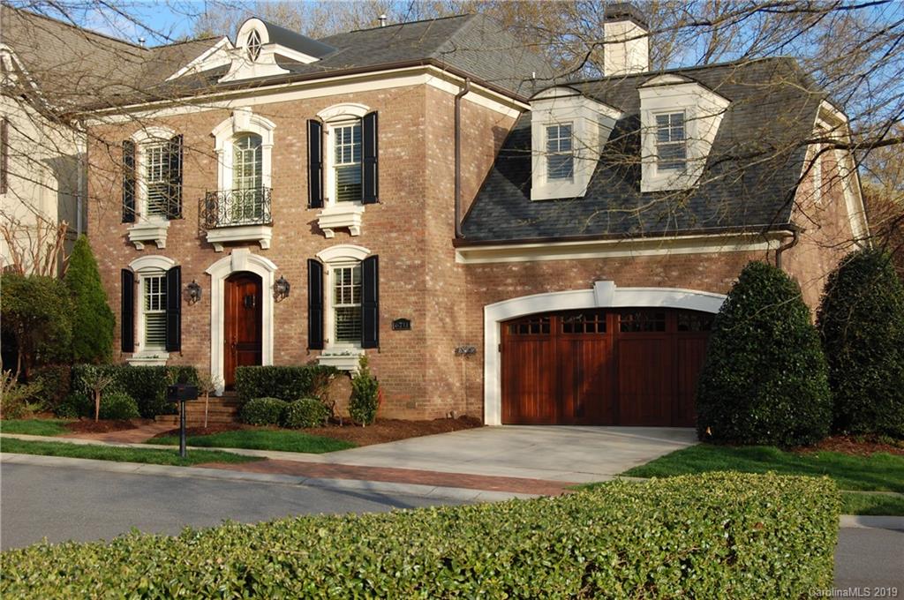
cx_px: 452
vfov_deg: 25.7
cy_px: 300
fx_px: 1317
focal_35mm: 52
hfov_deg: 37.9
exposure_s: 1/250
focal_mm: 35
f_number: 8
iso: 200
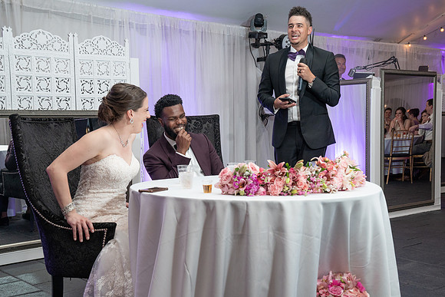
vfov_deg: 28.1
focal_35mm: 48
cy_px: 155
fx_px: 592
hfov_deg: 41.2
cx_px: 213
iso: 2000
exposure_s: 1/100
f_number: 5.6
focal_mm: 46
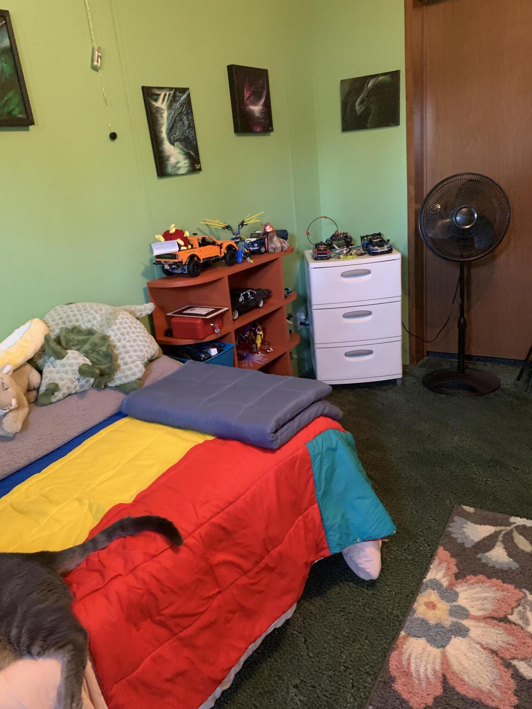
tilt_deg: -17.9
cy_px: 354
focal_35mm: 26
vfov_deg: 67.3
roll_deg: +7.9
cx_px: 266
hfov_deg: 53.1
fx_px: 533
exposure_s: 1/30
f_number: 1.8
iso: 640
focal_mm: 4.25
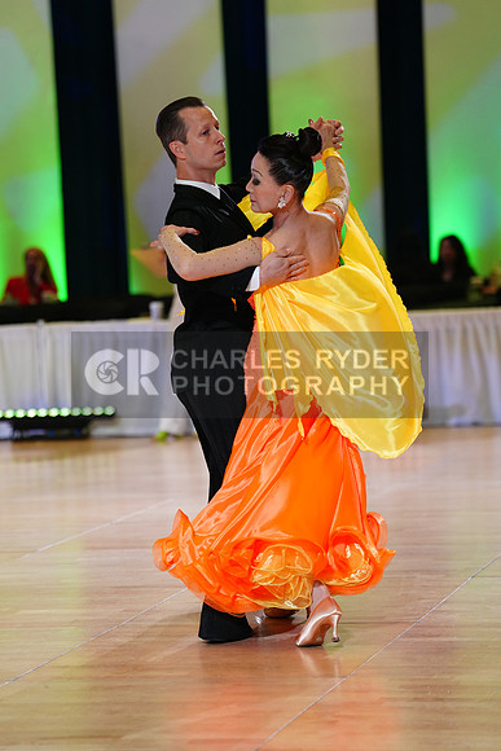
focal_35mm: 122
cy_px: 376
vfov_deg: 16.8
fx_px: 2545
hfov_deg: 11.2
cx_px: 250
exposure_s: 1/400
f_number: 2.8
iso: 2000
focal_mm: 122
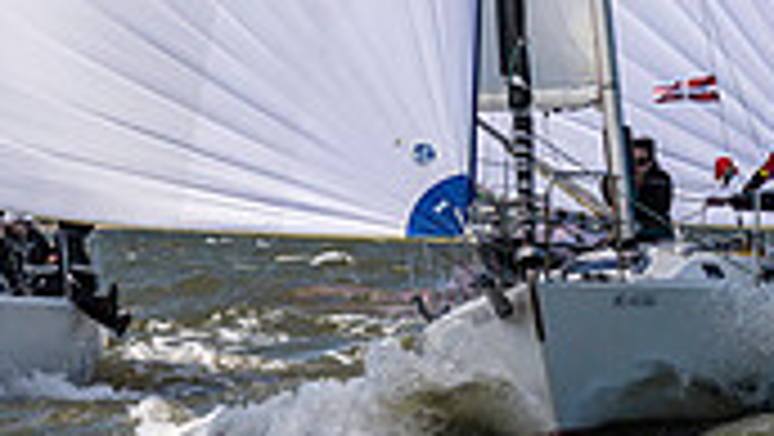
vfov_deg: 2.5
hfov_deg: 4.4
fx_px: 10063
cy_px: -362
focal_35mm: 490
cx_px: 220
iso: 320
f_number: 5.6
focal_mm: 135
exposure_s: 1/3200
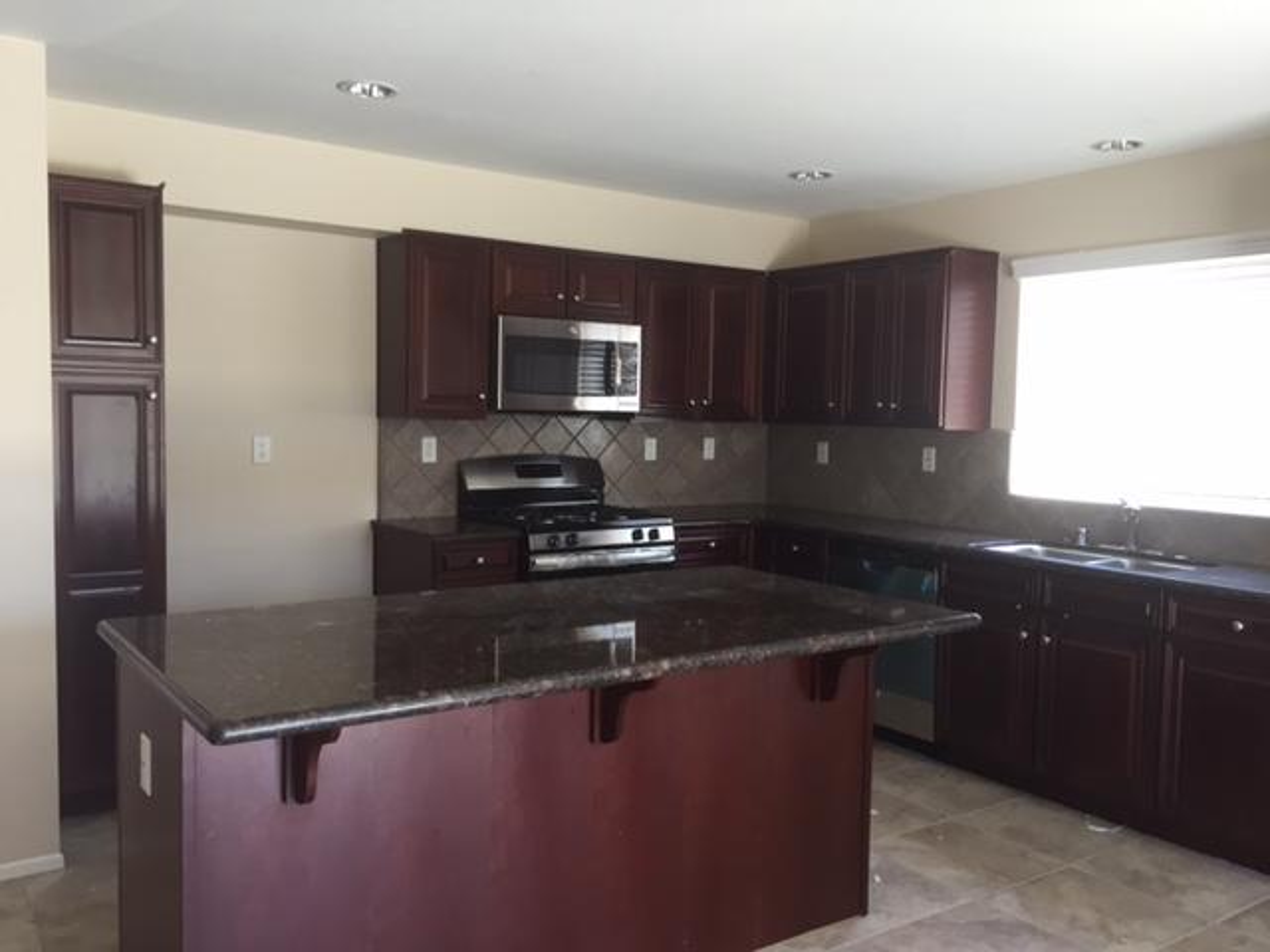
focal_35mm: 29
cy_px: 476
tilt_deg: -5.5
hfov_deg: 61.7
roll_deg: -0.9
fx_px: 1064
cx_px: 635
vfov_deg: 48.2
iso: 64
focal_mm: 4.15
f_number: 2.2
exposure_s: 1/30
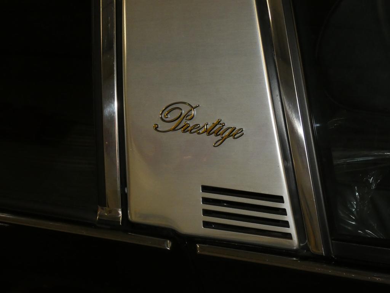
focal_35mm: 98
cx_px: 195
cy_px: 146
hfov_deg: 20.0
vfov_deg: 15.1
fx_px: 1104
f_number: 4.8
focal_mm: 17.5
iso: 800
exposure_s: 1/60
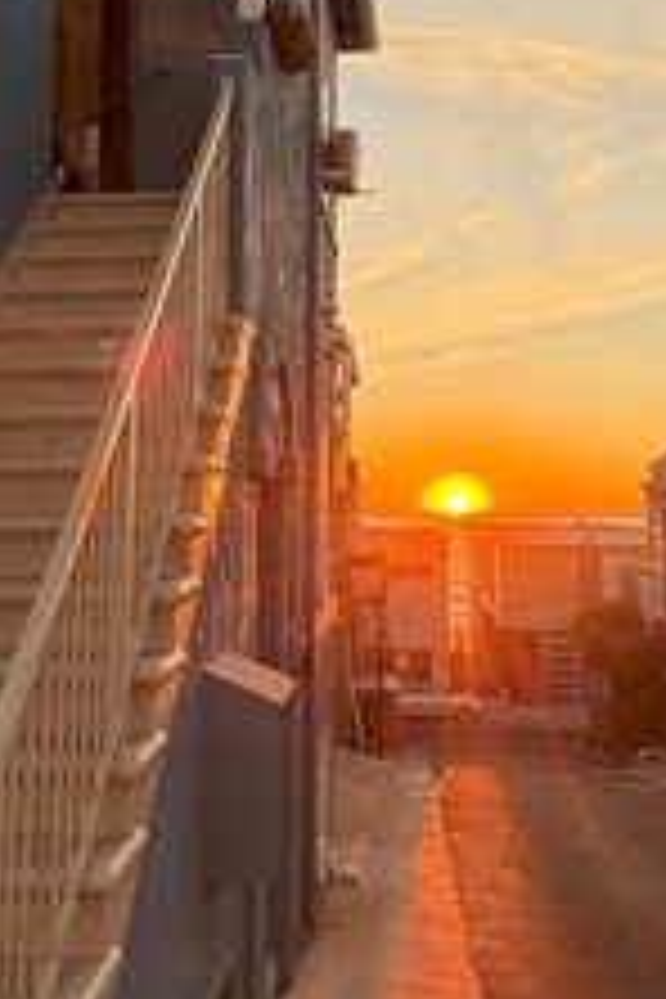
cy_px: 436
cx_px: 279
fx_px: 1165
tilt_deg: +3.8
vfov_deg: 46.3
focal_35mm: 42
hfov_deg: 31.8
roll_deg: -0.2
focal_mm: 2.22
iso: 64
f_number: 2.2
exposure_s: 1/157
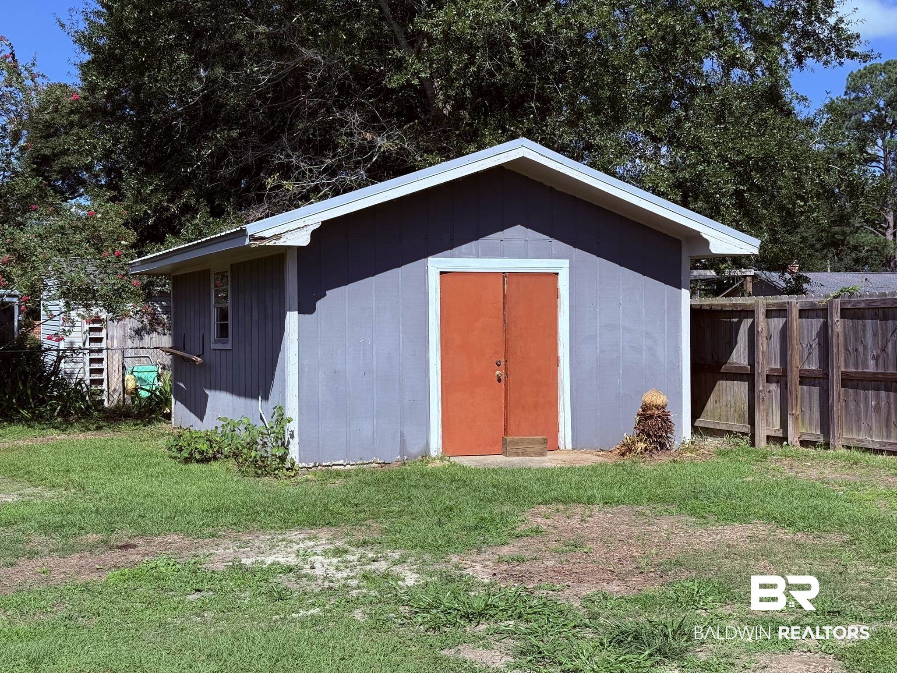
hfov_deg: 39.7
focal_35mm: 48
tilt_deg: -0.2
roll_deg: +0.2
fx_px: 1244
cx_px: 448
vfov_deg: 30.3
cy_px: 336
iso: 100
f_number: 1.78
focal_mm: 6.76
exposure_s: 1/7874
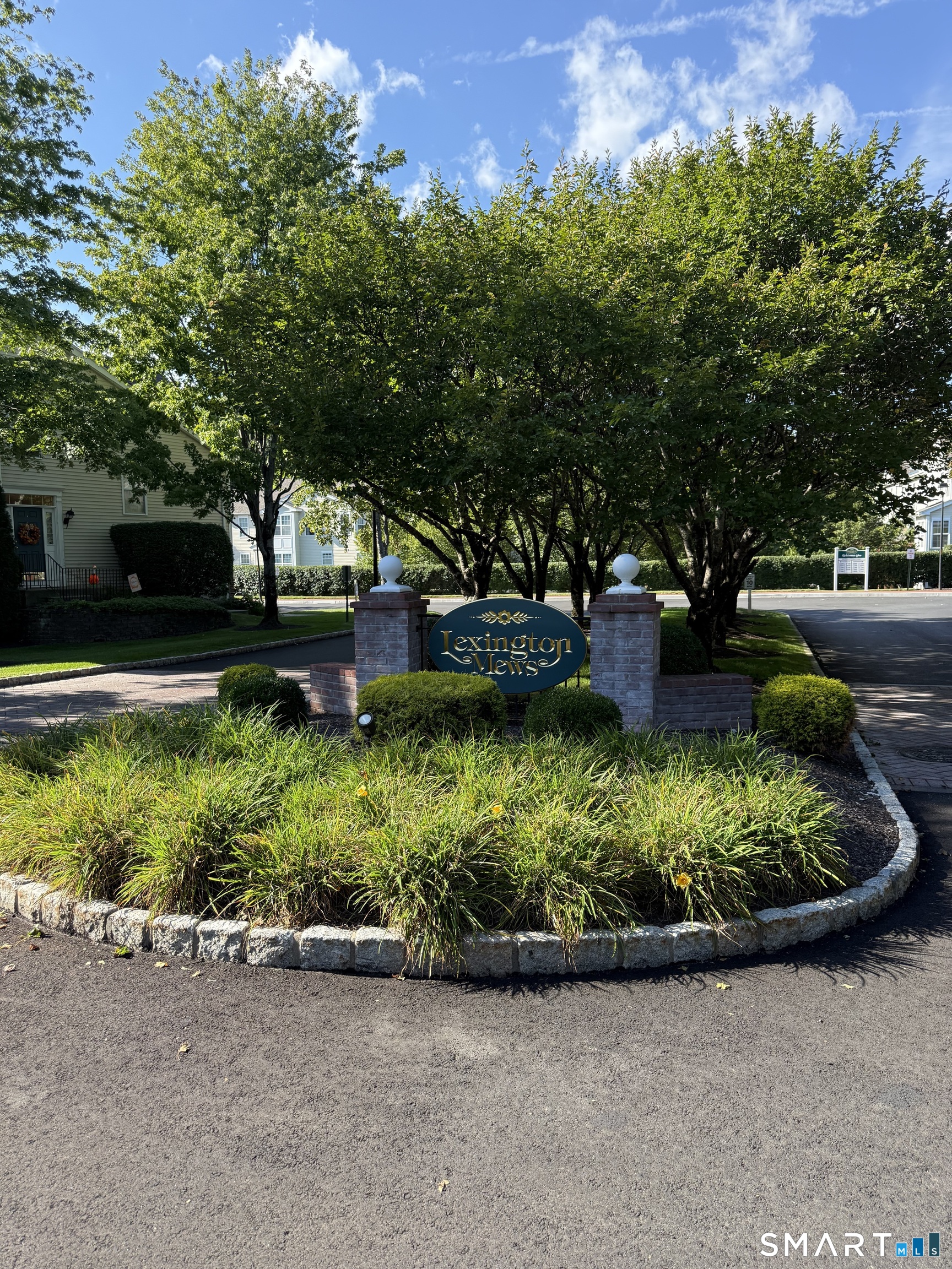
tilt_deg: -6.3
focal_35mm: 24
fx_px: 880
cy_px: 634
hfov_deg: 56.8
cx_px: 476
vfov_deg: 71.6
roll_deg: -0.4
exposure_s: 1/1271
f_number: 1.78
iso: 100
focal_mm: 6.76
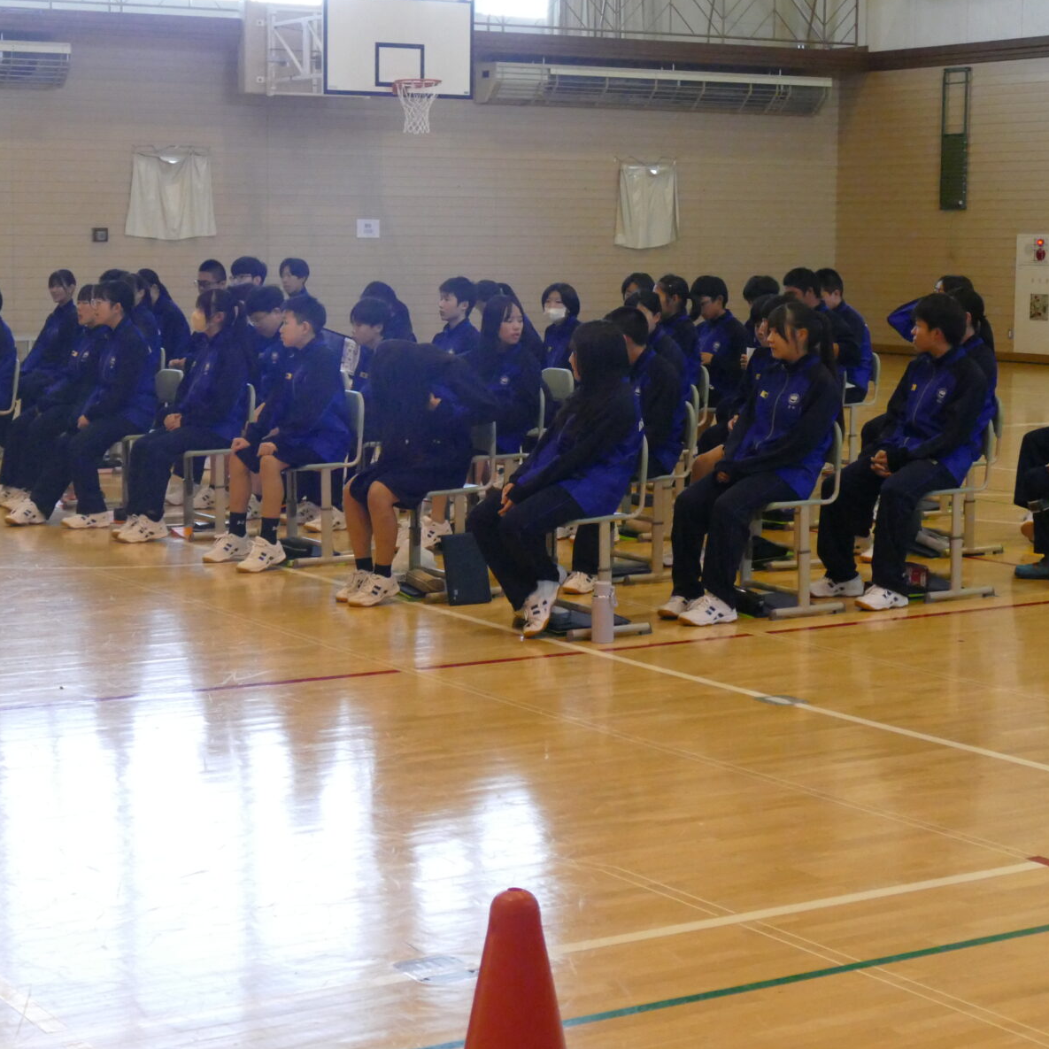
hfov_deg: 24.3
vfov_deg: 24.3
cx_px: 411
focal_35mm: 71
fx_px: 2434
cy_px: 519
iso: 3200
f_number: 3.4
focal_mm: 20.23
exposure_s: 1/250
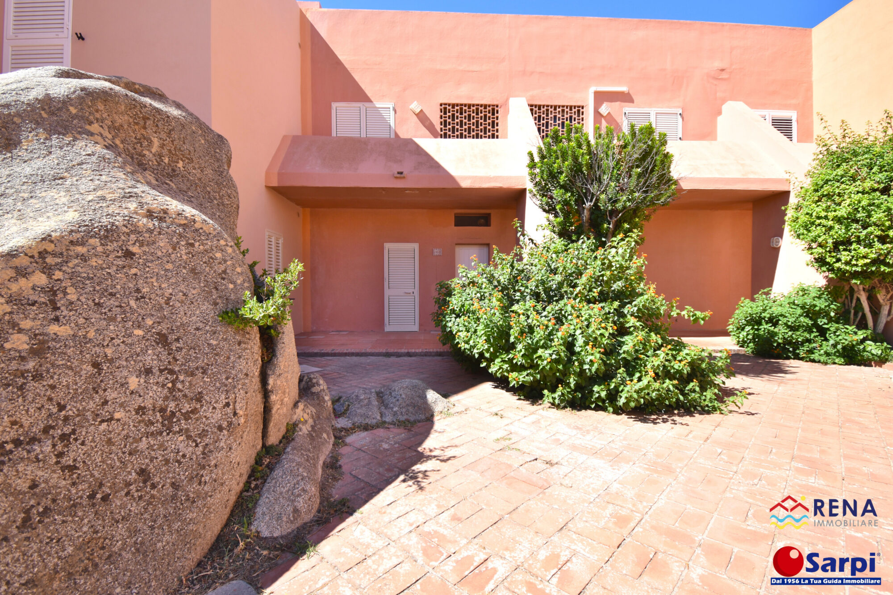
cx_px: 446
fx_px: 372
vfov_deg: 77.3
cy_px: 298
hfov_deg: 100.4
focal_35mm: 15
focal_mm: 10
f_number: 4.5
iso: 100
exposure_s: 1/320
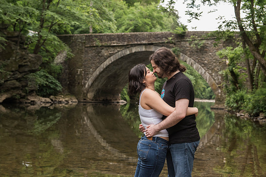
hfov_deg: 38.1
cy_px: 89
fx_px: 386
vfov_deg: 25.9
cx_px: 133
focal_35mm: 52
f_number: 4
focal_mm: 48
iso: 1250
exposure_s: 1/125
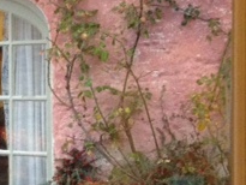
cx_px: -114
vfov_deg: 14.4
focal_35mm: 103
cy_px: 96
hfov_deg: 17.3
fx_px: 732
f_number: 2.4
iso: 400
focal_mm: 4.12
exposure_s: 1/20
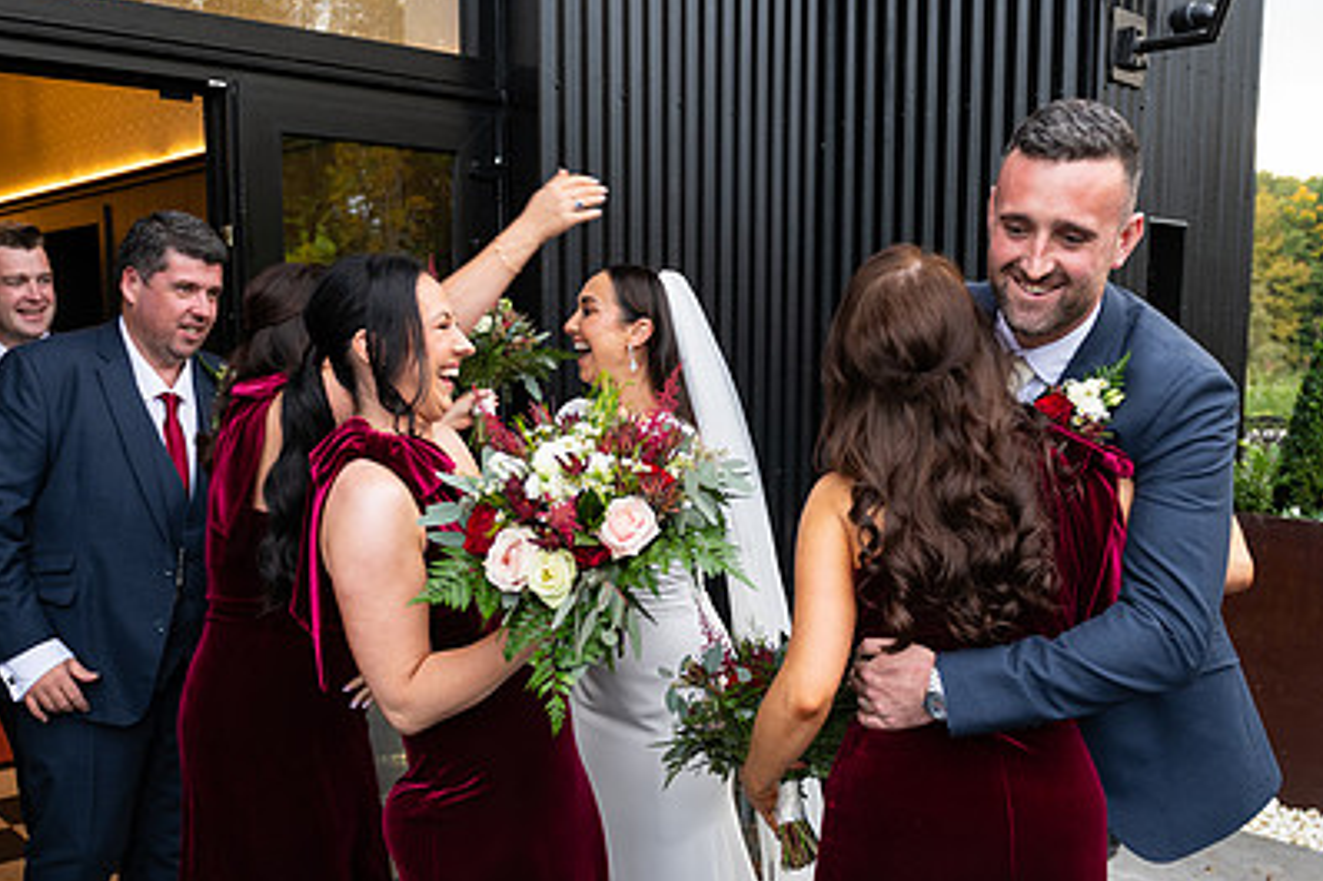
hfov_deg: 54.5
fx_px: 1286
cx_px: 662
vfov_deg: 37.7
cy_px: 520
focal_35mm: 35
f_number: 3.5
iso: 320
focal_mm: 24
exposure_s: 1/160
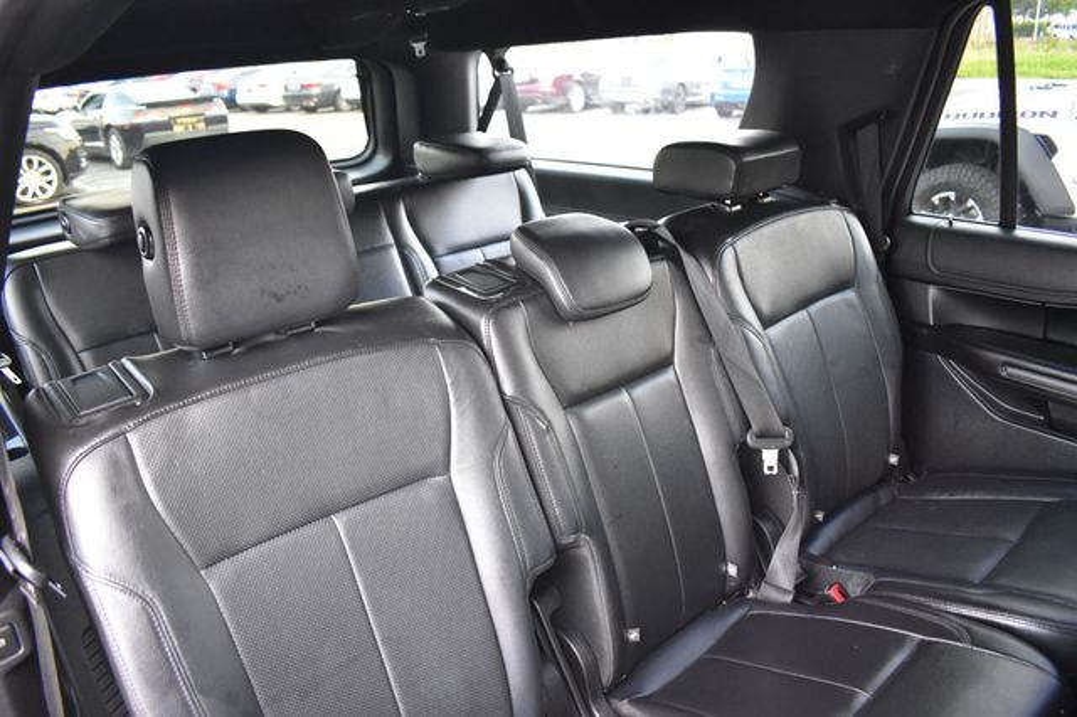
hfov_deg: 67.4
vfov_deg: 47.9
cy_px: 358
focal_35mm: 27
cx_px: 538
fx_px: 807
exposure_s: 1/30
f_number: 3.5
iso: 3200
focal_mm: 18
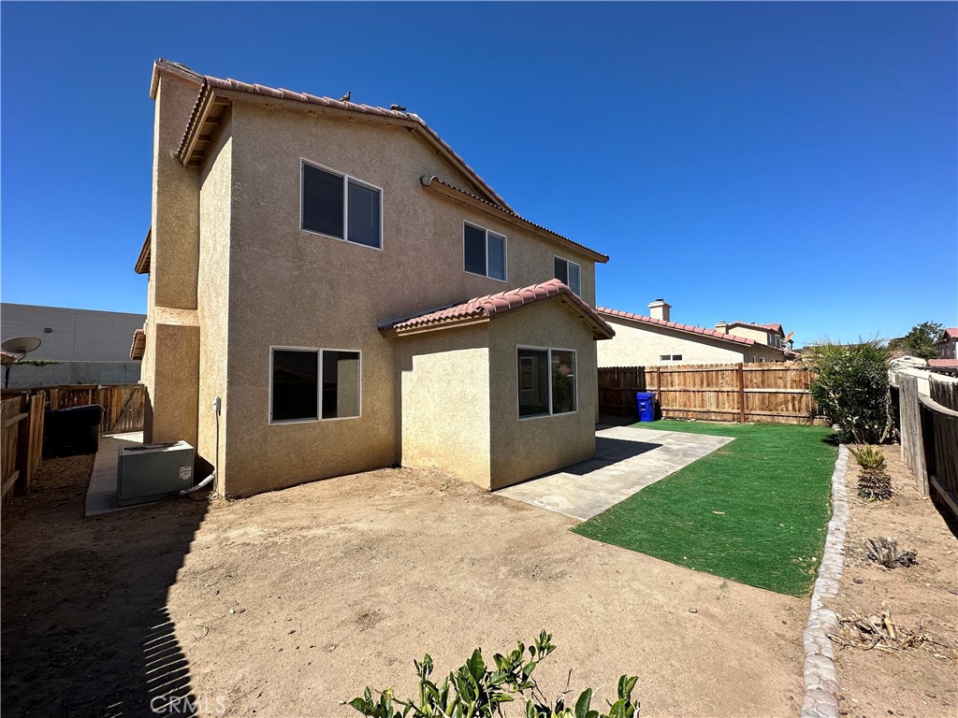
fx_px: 387
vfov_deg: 85.7
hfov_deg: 102.1
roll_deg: +0.1
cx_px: 479
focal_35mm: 14
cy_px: 359
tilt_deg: +2.2
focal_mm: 2.22
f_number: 2.2
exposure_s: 1/2304
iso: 50
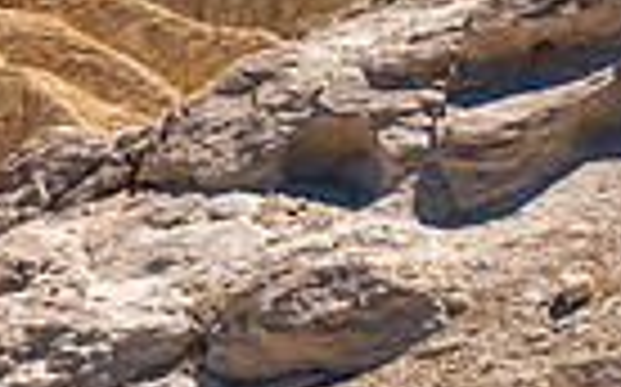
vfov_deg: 4.3
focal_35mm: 299
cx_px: -234
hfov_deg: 6.9
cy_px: -382
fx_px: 5056
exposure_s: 1/200
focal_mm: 70
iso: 100
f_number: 11
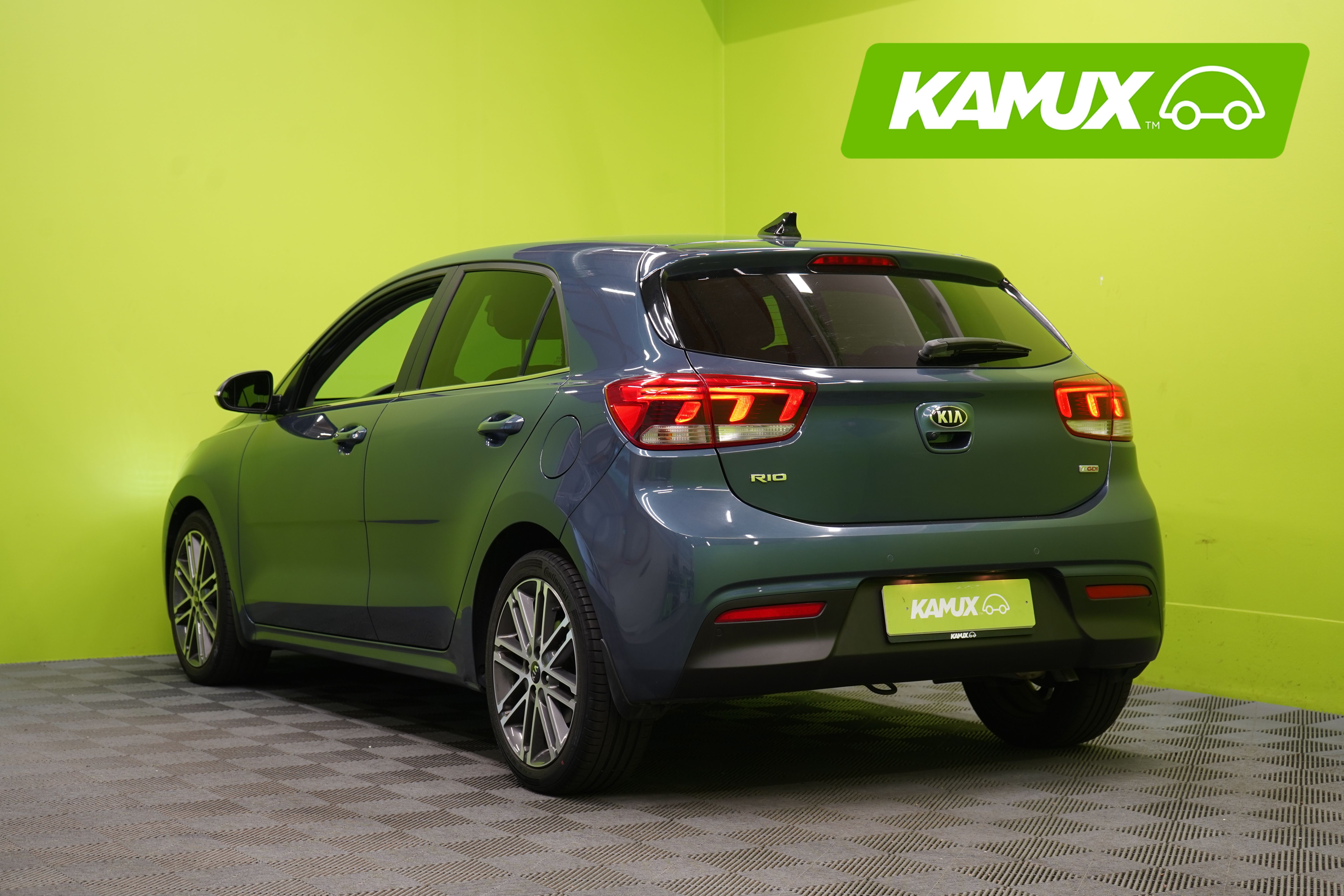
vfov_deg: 22.3
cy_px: 448
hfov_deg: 32.9
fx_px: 2277
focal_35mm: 61
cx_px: 672
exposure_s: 1/25
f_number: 5.6
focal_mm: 61
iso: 400
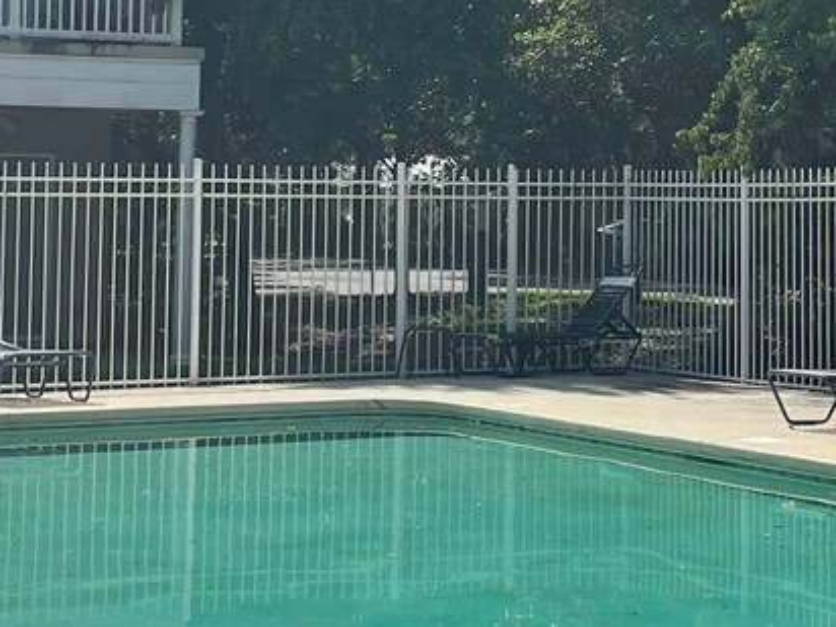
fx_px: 2343
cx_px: 546
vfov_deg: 15.1
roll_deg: -0.7
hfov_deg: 20.2
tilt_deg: +3.5
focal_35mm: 97
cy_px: 47
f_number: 1.6
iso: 32
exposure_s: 1/4348
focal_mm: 5.1
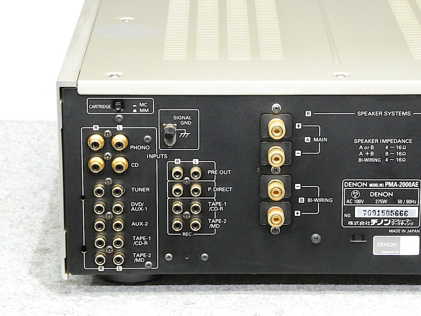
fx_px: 1642
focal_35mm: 135
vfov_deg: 11.0
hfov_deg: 14.6
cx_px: 210
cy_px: 158
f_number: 6.3
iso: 1600
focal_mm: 24.2
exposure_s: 1/10
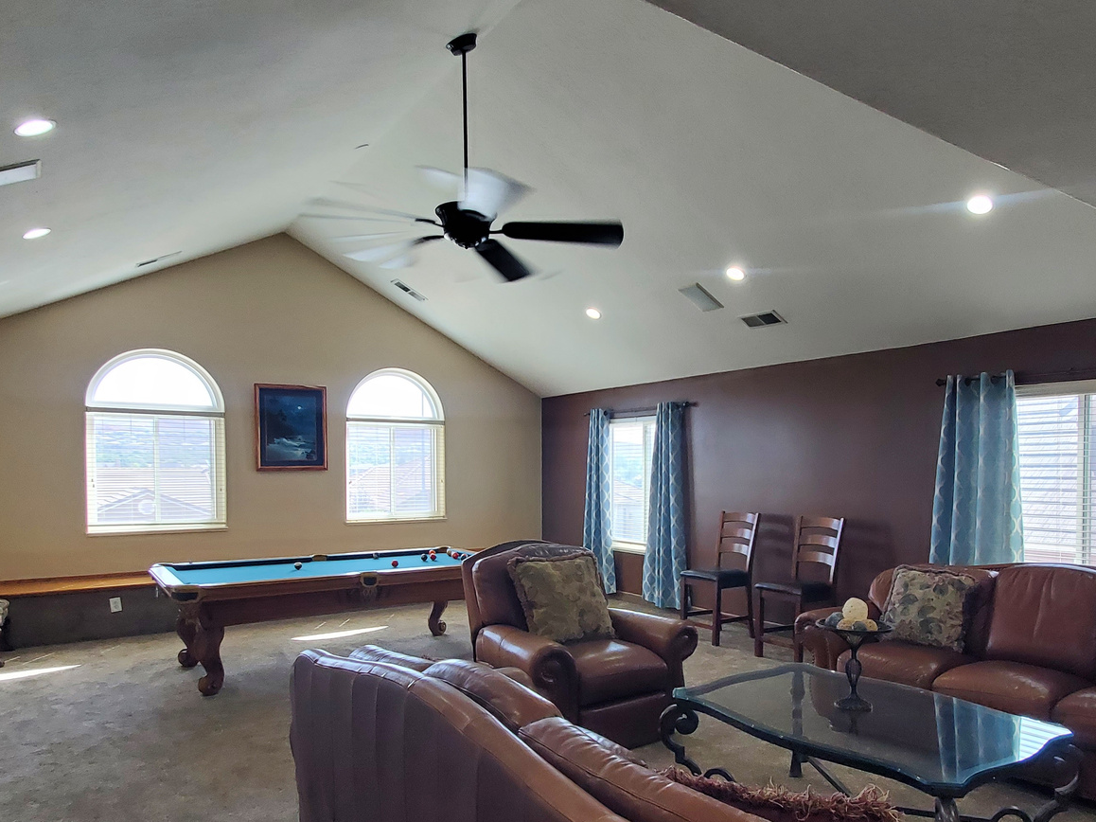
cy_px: 485
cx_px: 582
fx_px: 728
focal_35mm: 23
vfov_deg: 58.5
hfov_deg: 73.9
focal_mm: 1.8
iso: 100
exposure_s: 1/60
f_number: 2.2
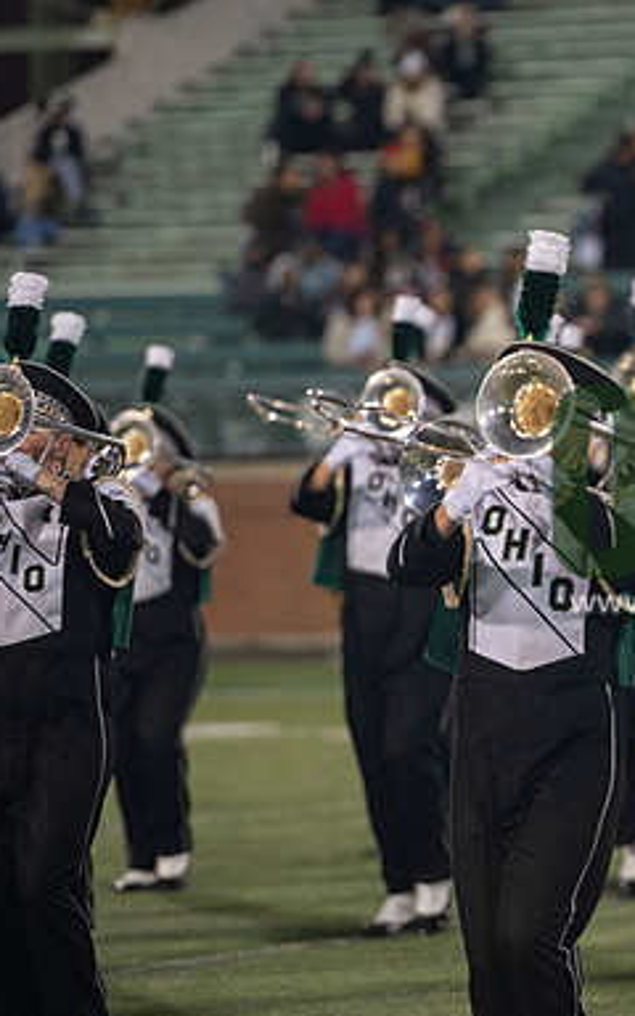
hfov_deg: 4.3
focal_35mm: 308
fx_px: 8528
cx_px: 751
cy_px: 508
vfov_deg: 6.8
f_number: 2.8
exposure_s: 1/500
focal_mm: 200
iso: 1000
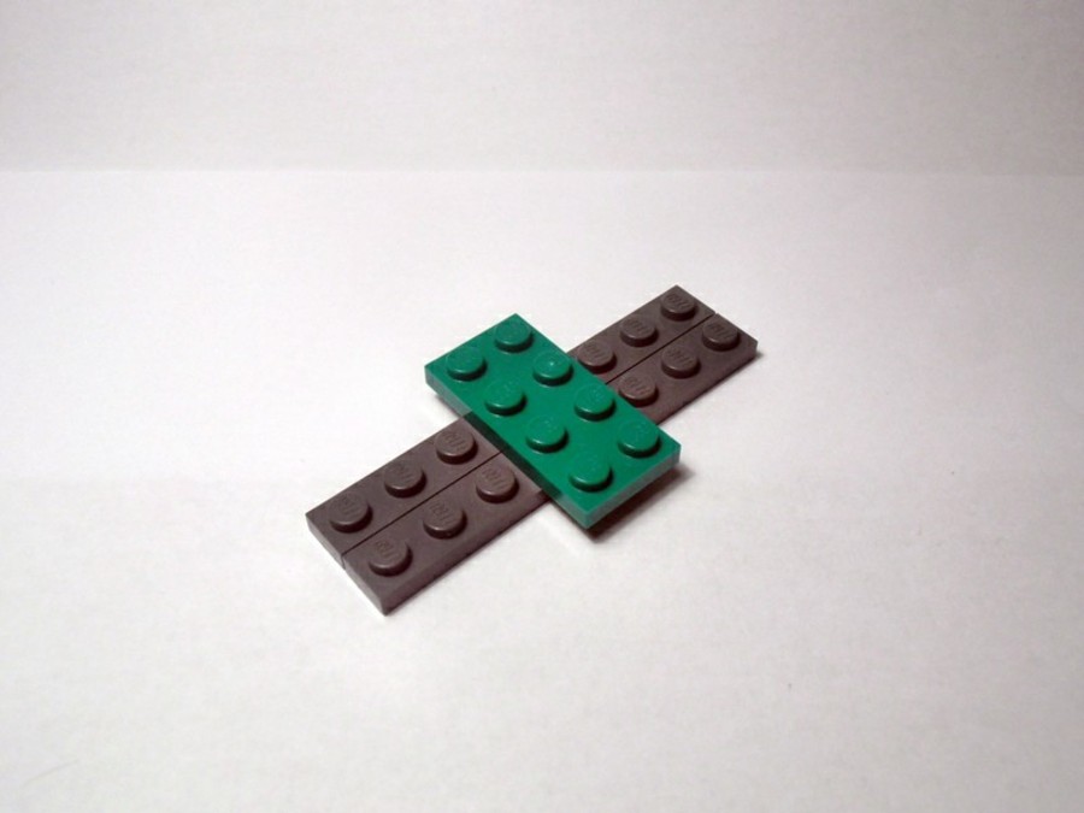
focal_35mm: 37
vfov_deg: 38.7
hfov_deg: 50.1
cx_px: 542
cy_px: 406
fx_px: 1159
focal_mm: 6.61
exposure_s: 1/80
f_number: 3.9
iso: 80
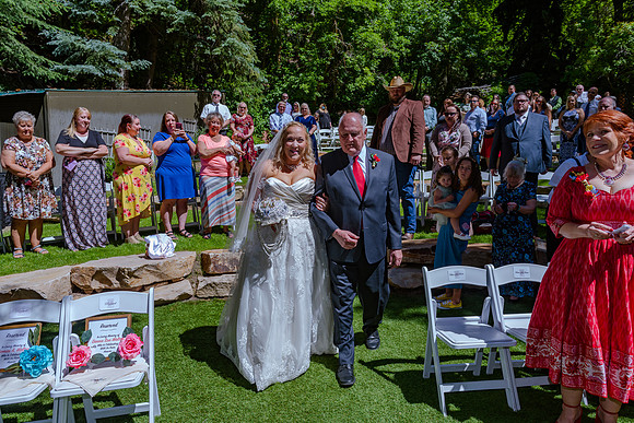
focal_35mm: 24
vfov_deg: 53.2
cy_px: 212
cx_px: 317
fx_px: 423
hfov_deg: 73.7
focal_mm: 24
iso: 160
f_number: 6.3
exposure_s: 1/500
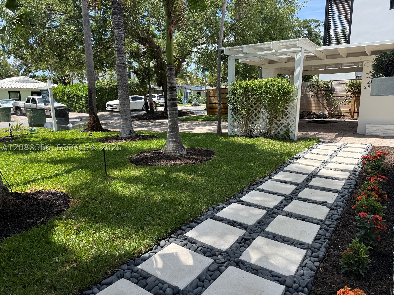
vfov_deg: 56.8
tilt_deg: -10.0
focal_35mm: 24
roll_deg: +0.6
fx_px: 273
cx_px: 197
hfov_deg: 71.6
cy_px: 148
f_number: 1.78
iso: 100
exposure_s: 1/2169
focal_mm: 6.76
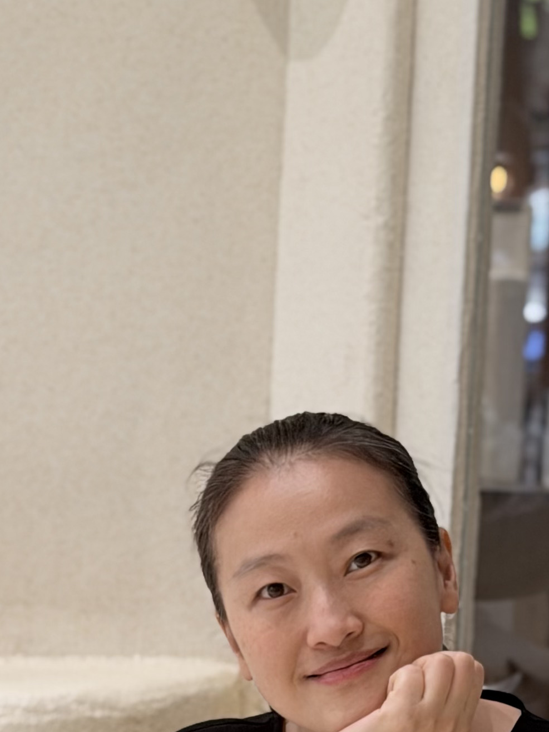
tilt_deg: -8.2
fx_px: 3110
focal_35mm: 147
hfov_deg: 10.1
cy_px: 923
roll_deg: -2.1
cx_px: 85
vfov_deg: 13.0
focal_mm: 6.76
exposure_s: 1/121
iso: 64
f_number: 1.78
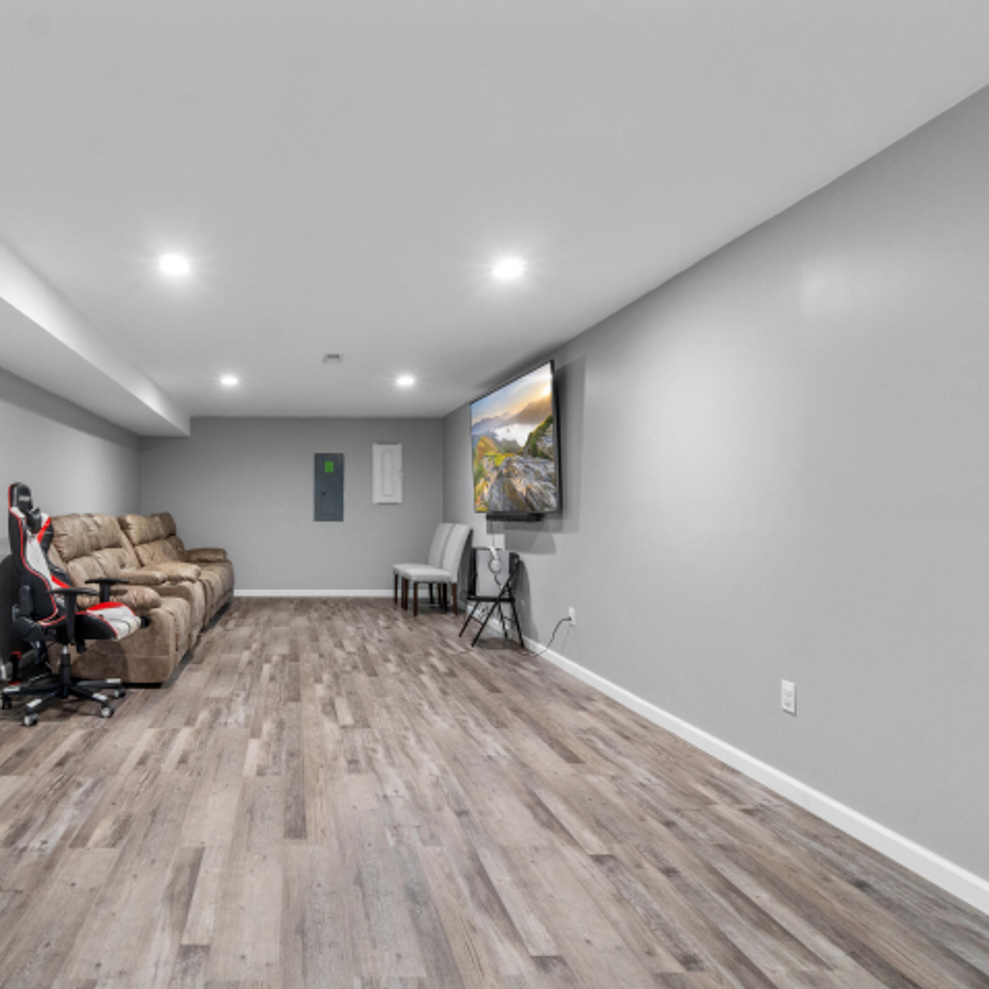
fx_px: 646
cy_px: 494
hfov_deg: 71.7
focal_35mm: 20
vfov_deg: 74.8
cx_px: 300
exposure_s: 1.6
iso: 400
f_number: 10
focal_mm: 10
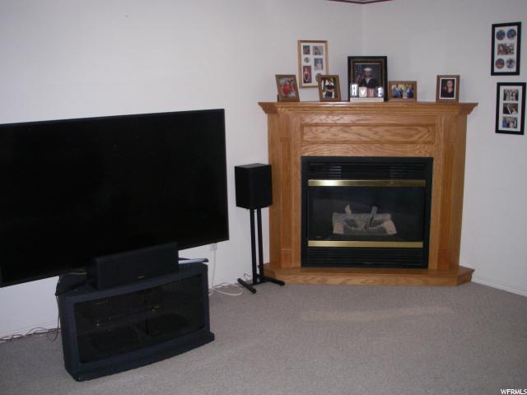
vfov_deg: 37.7
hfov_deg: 49.0
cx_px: 264
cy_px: 198
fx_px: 579
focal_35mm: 38
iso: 250
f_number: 3.3
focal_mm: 6.3
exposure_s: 1/40
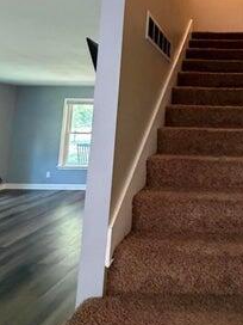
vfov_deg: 52.4
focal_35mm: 33
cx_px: 228
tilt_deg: +9.7
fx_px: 309
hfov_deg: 39.2
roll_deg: -0.3
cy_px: 73
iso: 800
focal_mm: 2.22
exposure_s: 1/60
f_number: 2.2
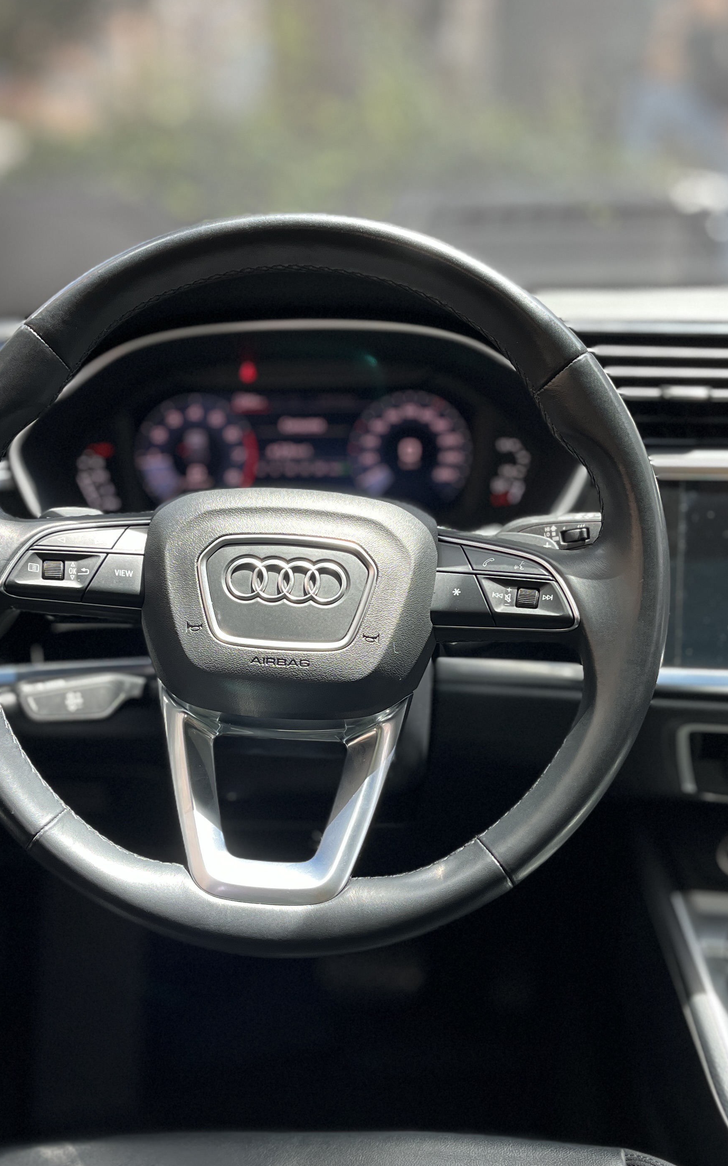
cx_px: 291
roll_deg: +0.1
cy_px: 613
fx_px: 1270
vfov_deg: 49.3
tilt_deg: -18.5
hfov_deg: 31.9
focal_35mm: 40
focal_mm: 5.1
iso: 80
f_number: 1.6
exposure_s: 1/121
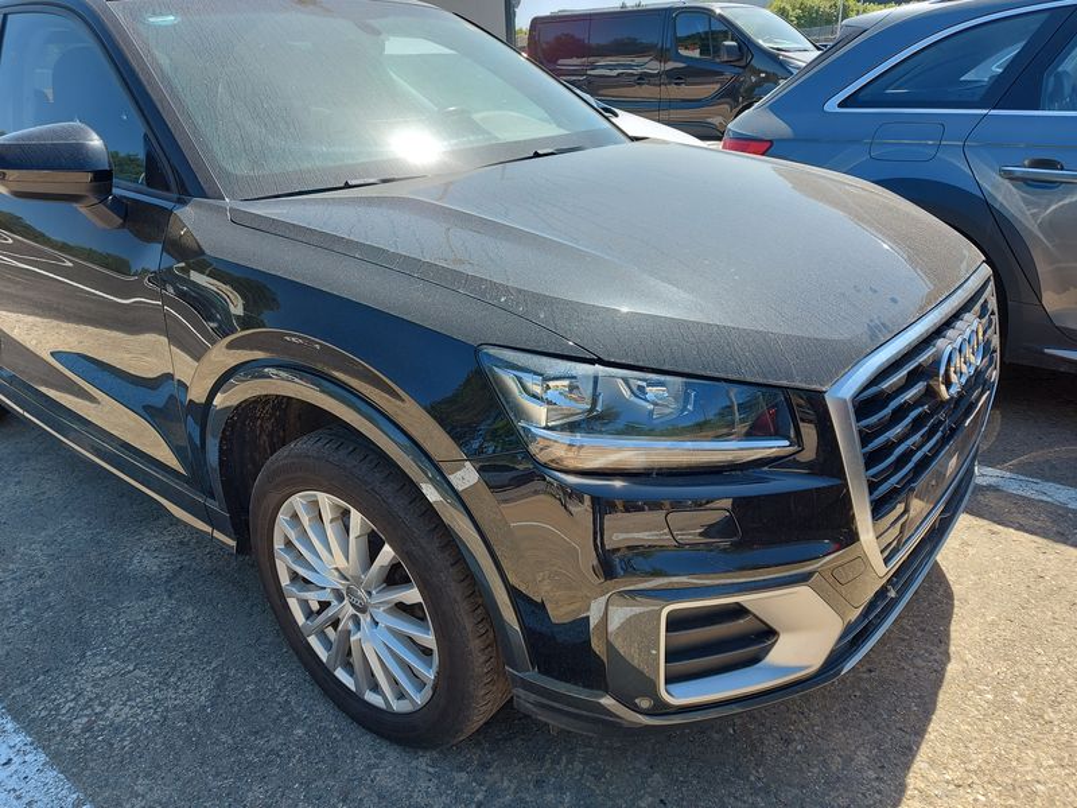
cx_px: 538
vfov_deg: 56.8
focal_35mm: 24
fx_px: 747
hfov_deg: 71.6
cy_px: 404
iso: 32
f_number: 1.8
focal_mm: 5.23
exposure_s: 1/297
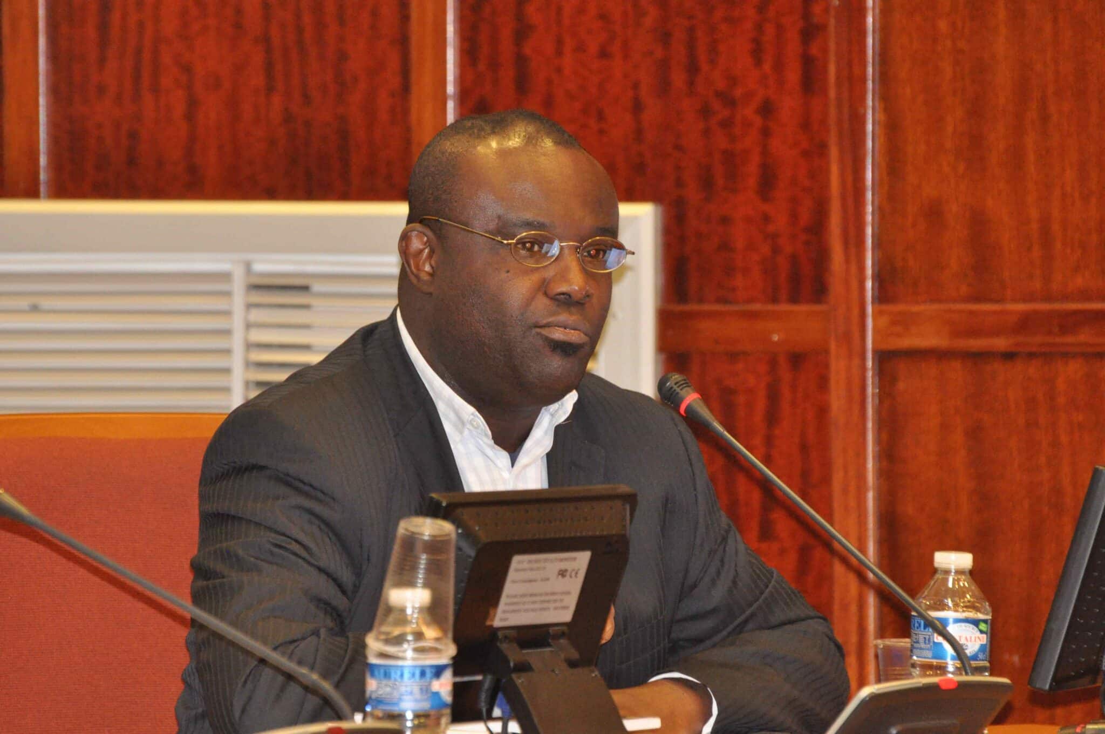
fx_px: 9656
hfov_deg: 6.5
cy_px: 367
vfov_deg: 4.4
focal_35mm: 315
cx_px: 552
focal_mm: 210
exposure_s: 1/60
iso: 2500
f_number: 6.3
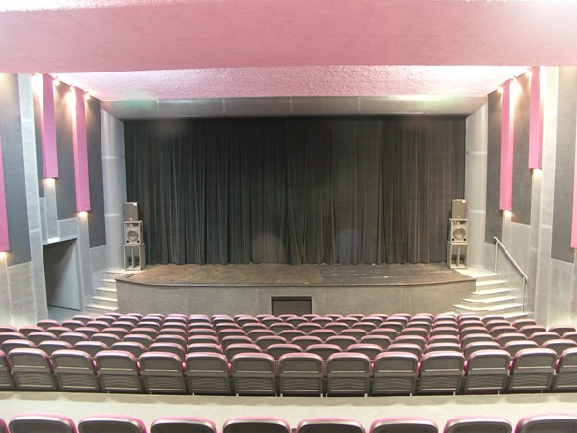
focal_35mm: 30
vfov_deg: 46.8
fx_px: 500
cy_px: 212
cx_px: 305
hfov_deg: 59.9
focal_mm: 7.2
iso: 200
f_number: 2.8
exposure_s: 3.2
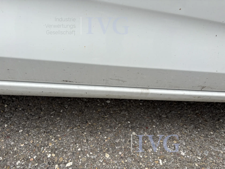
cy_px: 84
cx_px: 112
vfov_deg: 53.1
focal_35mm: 26
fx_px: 169
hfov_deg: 67.3
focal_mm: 5.96
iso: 50
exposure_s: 1/1667
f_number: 1.6
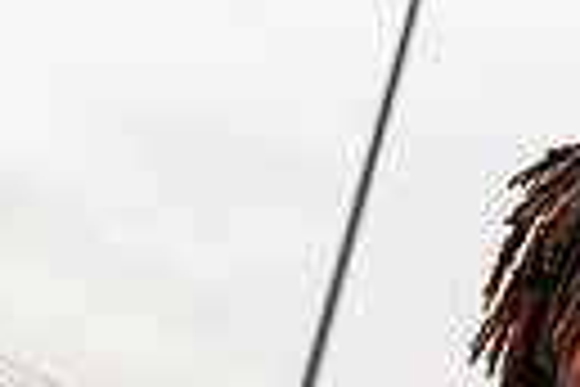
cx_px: 508
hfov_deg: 13.3
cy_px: 1004
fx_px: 2465
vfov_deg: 8.1
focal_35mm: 153
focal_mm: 44
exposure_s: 1/640
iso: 100
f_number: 5.6
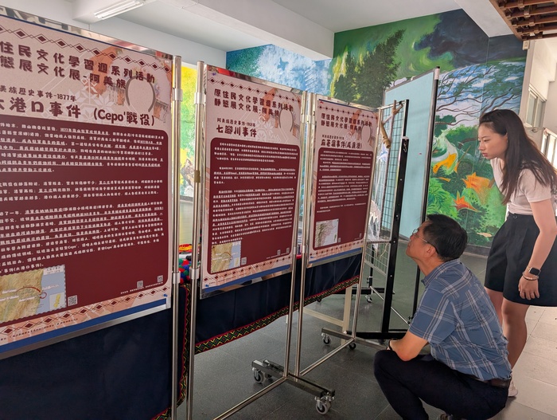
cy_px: 210
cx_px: 278
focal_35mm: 24
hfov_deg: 71.5
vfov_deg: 56.9
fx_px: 387
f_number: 1.68
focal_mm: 6.9
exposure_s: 1/155
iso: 265
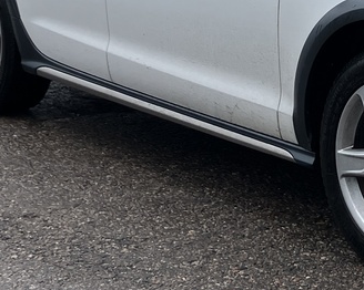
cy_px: -93
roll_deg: -1.6
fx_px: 1292
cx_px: 371
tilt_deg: -4.9
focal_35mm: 120
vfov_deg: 12.4
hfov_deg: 15.7
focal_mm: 3.99
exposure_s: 1/867
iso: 32
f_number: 1.8
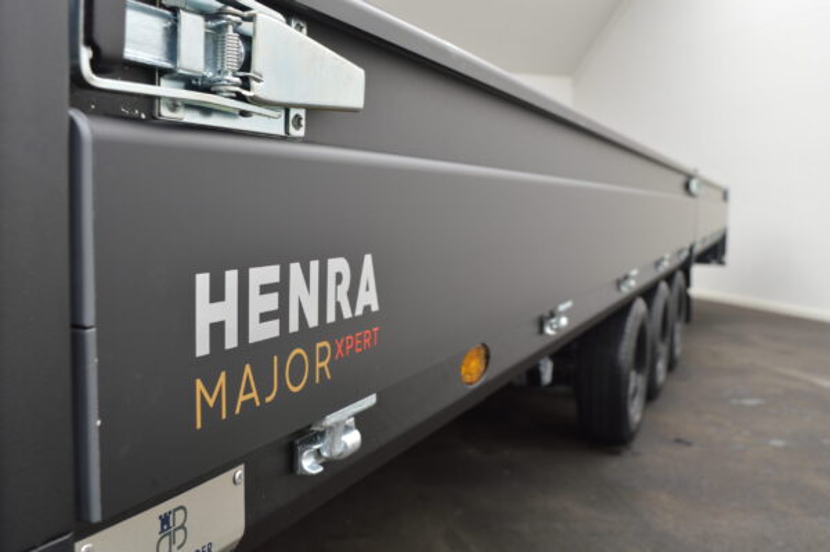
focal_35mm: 38
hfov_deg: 51.3
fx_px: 864
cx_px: 415
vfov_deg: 35.4
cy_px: 276
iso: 100
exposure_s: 1/2.5
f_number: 7.1
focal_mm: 25
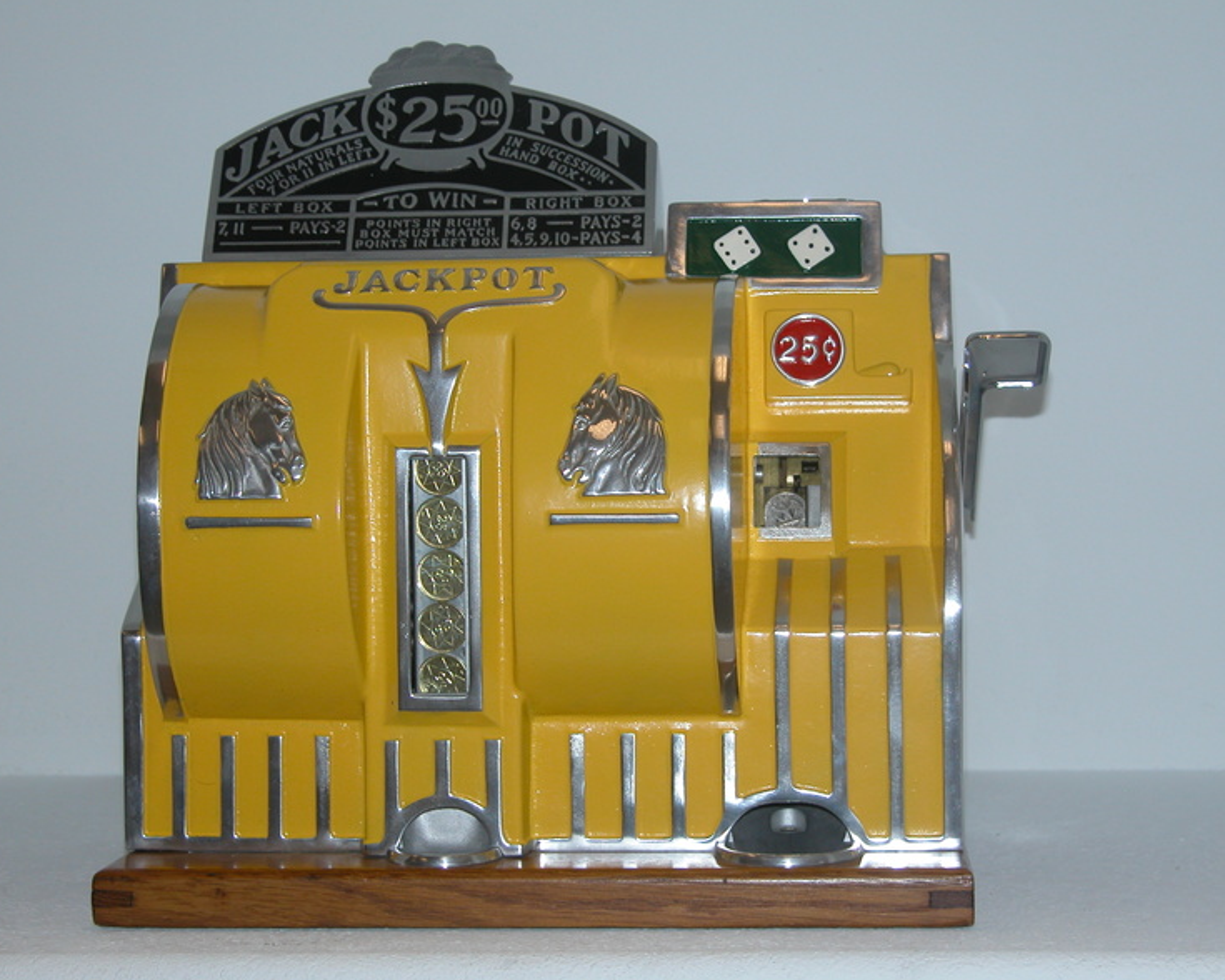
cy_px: 487
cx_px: 608
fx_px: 2937
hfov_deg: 23.6
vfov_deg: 18.9
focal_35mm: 81
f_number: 3.4
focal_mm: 19.9
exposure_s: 1/125
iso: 100
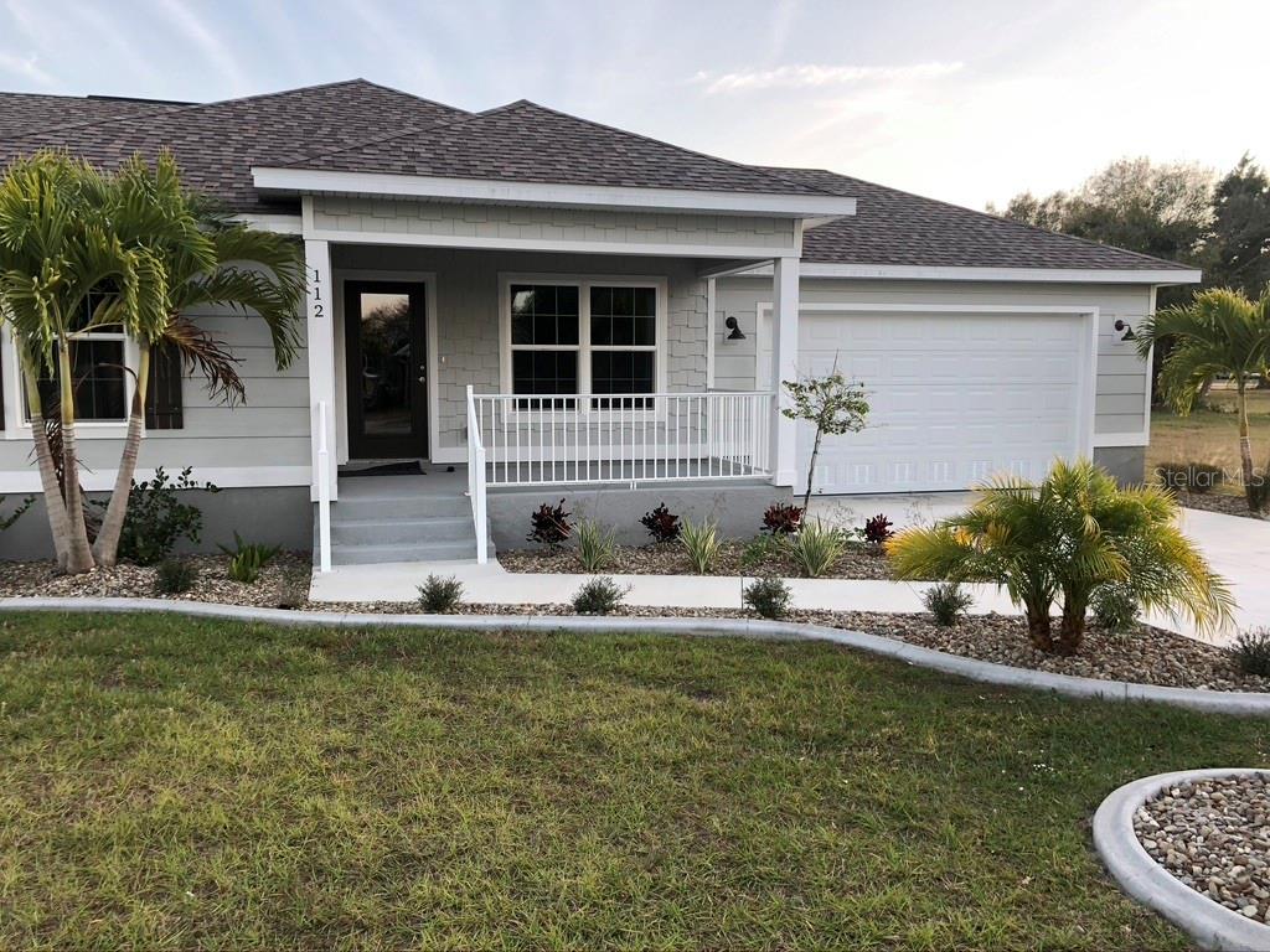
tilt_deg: -5.2
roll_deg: +0.9
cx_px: 635
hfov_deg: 63.4
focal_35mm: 28
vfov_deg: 49.7
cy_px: 476
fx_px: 1027
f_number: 1.8
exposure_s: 1/120
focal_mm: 4
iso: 25
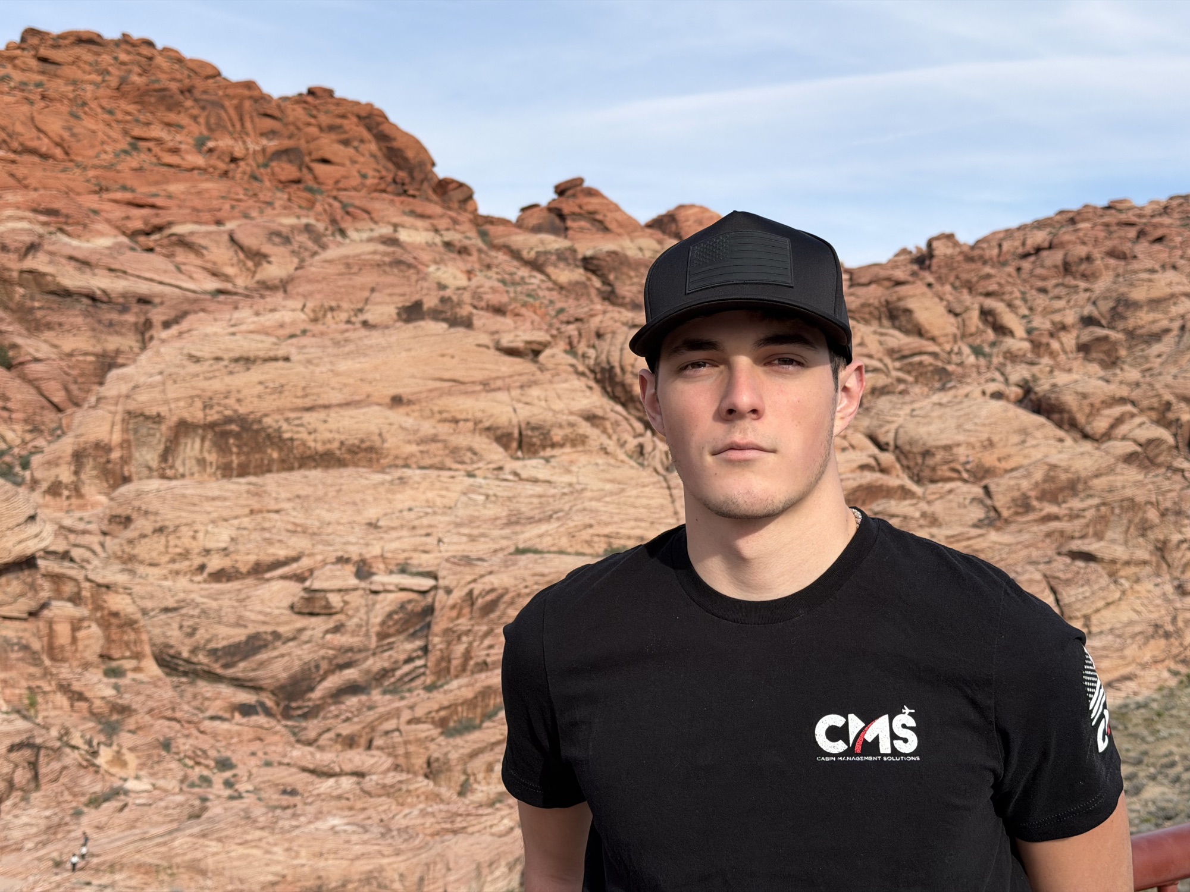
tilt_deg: +1.6
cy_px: 446
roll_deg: +0.5
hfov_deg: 39.7
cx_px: 595
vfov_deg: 30.3
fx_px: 1650
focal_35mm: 48
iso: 64
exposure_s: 1/3378
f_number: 1.78
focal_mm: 6.76
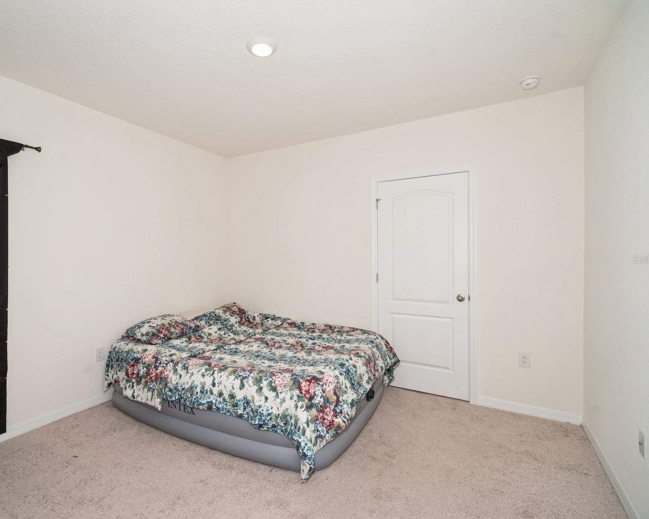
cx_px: 287
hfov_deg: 89.3
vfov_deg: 77.0
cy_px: 259
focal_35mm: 17
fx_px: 327
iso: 200
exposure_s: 1/40
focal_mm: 15
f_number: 8
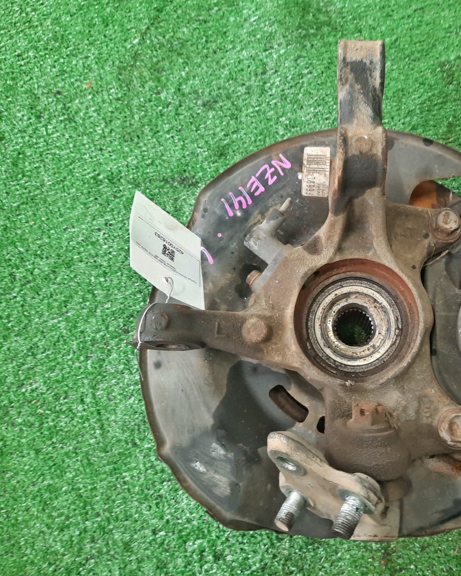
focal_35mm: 33
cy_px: 284
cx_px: 344
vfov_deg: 54.2
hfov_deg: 43.2
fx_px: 563
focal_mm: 4.6
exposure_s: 1/50
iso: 238
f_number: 2
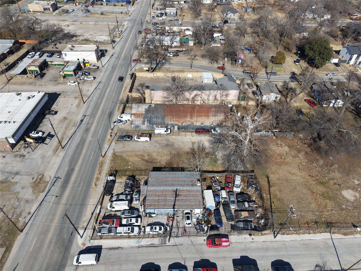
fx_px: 250
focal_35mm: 24
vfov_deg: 56.8
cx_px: 180
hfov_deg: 71.6
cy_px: 136
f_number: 1.8
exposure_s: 1/4000
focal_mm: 8.67
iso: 130
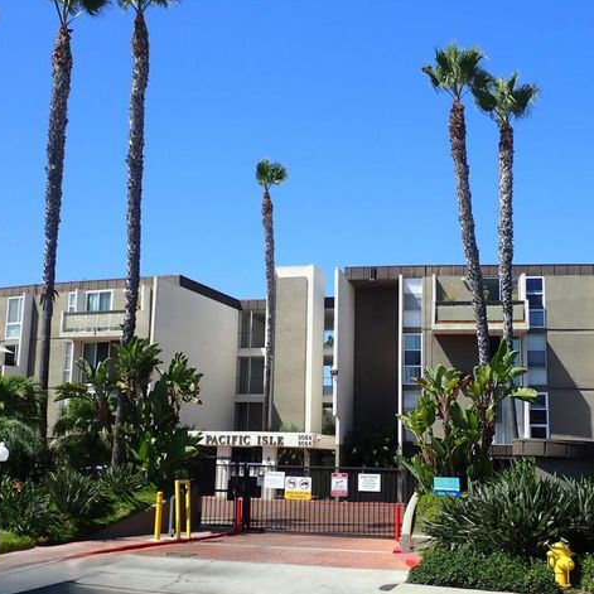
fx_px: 815
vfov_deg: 40.0
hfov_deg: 40.0
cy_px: 300
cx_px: 312
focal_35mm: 42
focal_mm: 6.42
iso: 100
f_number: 3.5
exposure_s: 1/1000
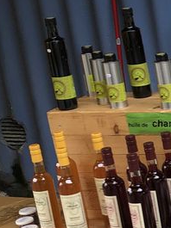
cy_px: 171
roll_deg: +4.9
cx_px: 385
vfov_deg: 15.5
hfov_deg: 10.3
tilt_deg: -19.2
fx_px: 839
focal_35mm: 127
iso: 32
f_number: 1.8
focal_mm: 4
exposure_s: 1/120
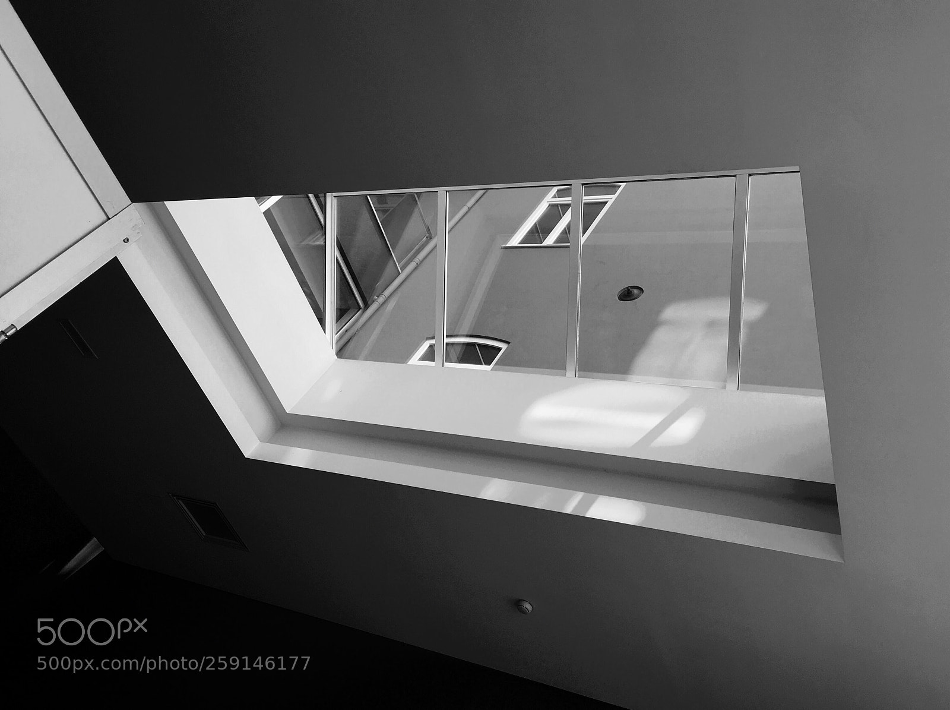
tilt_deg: +40.2
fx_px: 795
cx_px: 475
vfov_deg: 48.1
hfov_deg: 61.7
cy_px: 355
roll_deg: -33.7
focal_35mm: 29
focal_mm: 4.15
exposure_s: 1/194
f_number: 2.2
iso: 25
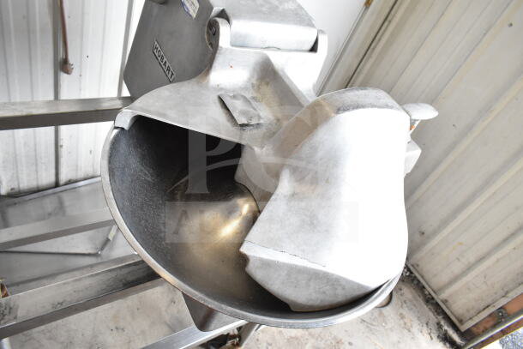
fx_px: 392
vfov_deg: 48.0
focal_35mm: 27
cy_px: 174
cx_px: 262
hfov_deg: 67.4
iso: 1600
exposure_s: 1/160
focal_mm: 18
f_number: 6.3
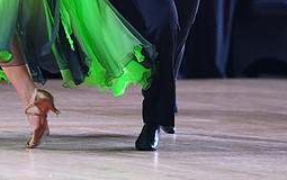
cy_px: -71
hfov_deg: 4.5
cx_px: 107
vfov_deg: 2.8
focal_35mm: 463
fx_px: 3625
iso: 1600
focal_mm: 200
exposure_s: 1/500
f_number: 2.8
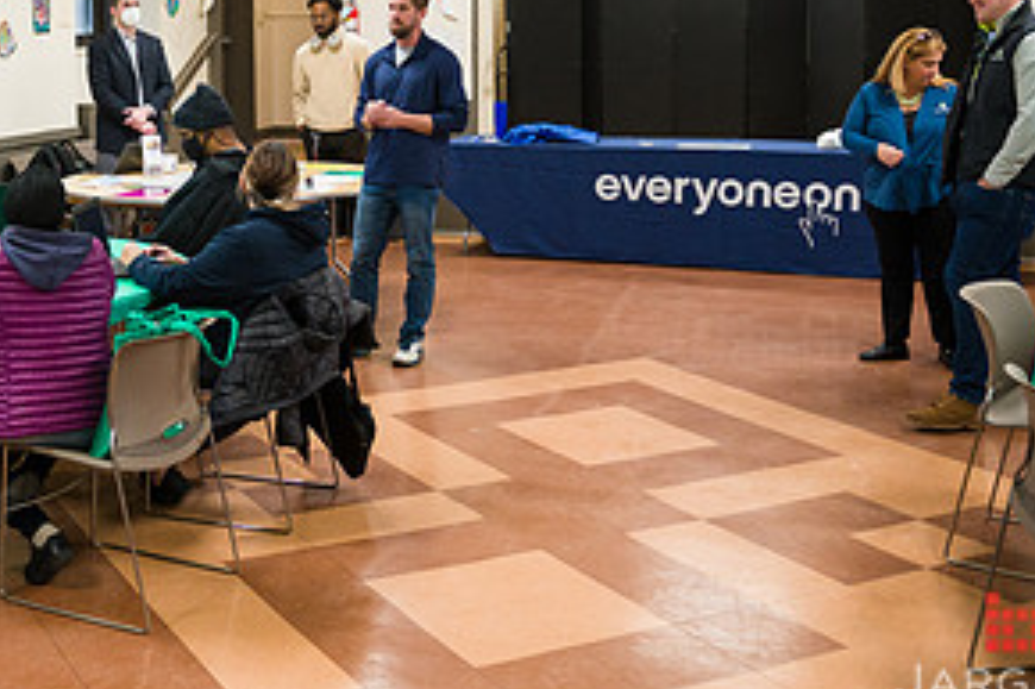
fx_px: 1379
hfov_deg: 39.5
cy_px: 89
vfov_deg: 27.2
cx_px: 203
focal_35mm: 48
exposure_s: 1/200
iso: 1600
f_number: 3.2
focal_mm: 24
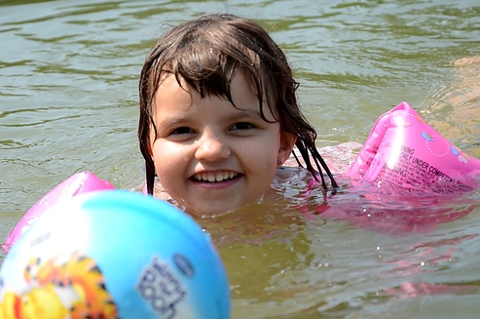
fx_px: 2804
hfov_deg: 9.8
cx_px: 231
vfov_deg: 6.5
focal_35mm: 211
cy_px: 169
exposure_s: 1/500
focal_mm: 105
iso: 200
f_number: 5.6
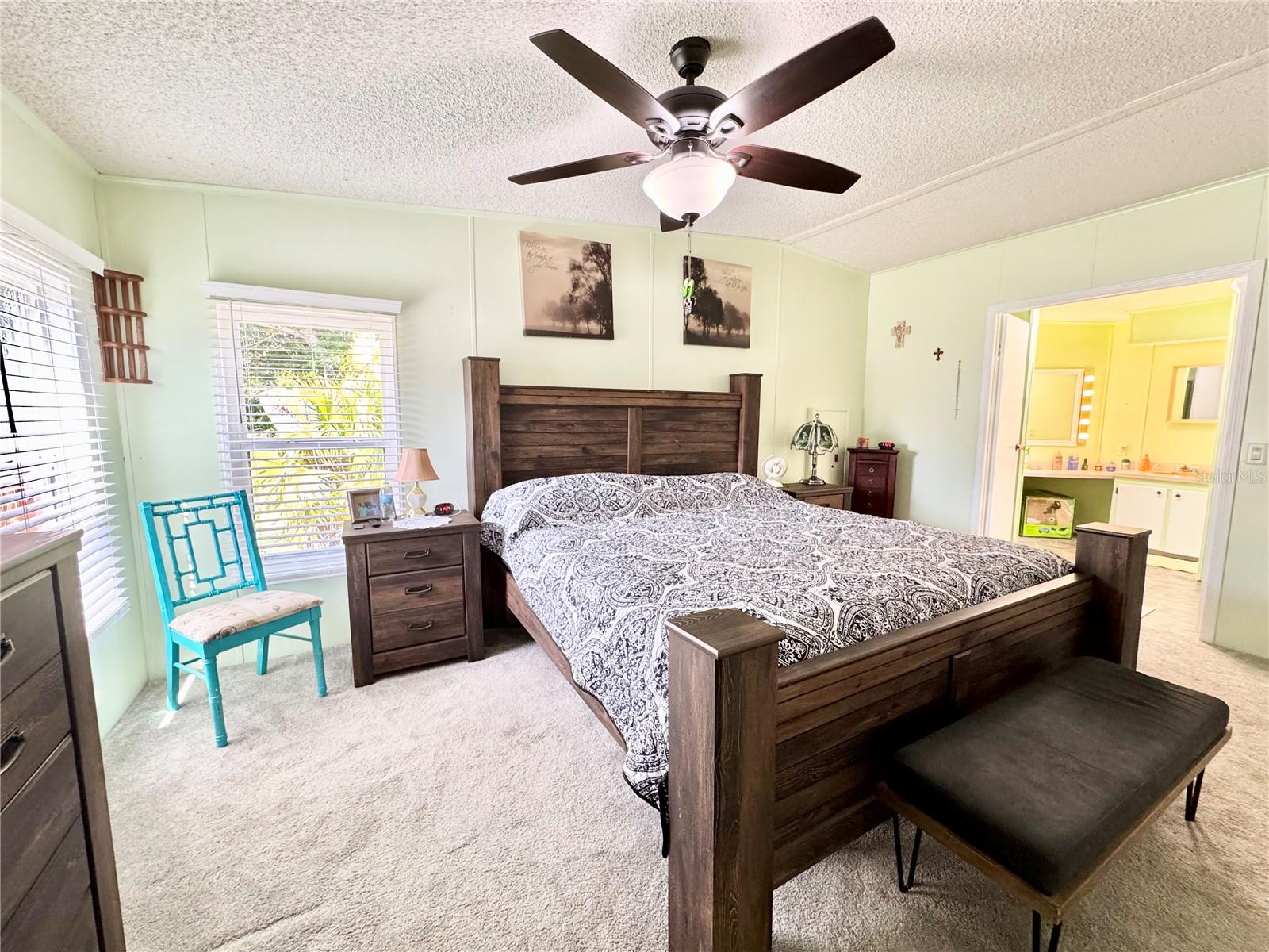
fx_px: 513
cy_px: 476
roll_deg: -0.2
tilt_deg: -7.3
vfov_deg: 85.7
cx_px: 634
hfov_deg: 102.1
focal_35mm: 14
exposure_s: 1/120
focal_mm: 2.22
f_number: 2.2
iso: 250
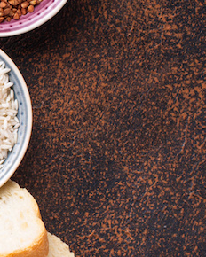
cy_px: 140
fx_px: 1478
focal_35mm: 194
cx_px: -316
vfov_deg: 10.0
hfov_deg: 7.4
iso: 100
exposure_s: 1/100
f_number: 9
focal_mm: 50
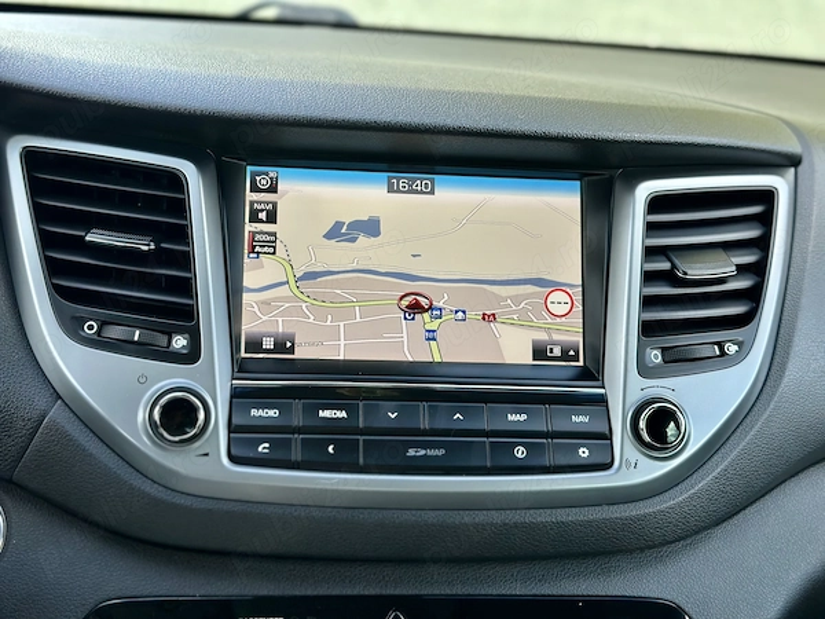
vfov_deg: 30.3
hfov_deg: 39.7
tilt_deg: -17.7
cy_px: 310
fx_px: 1144
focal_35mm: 48
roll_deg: -4.5
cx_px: 412
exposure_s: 1/358
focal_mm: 6.86
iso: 80
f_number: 1.78
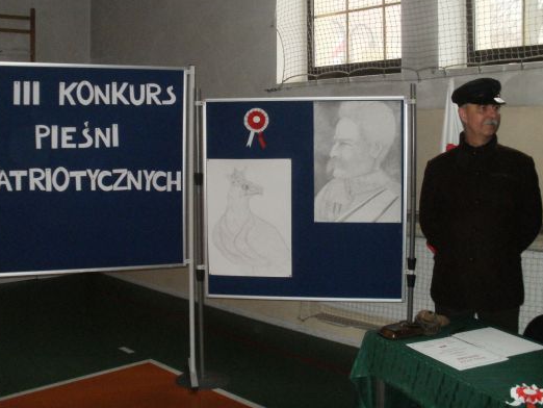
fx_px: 628
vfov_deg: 36.0
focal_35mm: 40
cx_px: 253
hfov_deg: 46.7
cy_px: 201
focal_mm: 6.3
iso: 400
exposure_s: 1/250
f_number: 3.5
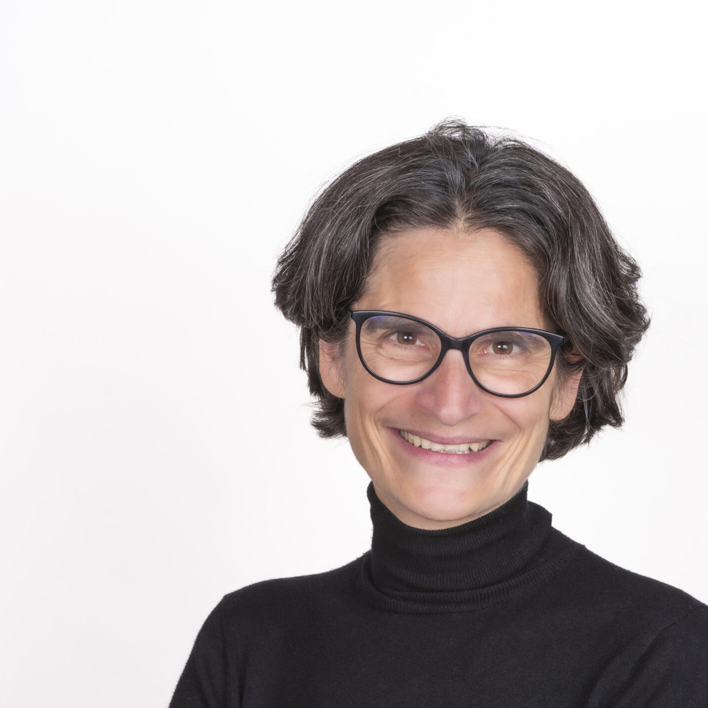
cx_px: 415
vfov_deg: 13.4
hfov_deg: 13.4
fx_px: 3008
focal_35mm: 130
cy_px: 556
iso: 200
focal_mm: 85
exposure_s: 1/125
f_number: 13
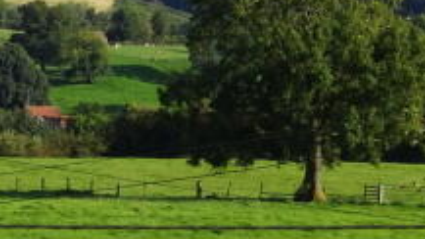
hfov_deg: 6.4
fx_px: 3786
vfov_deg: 3.6
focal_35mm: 336
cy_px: -54
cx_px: 68
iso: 80
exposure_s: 1/320
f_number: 5.6
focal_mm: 19.68
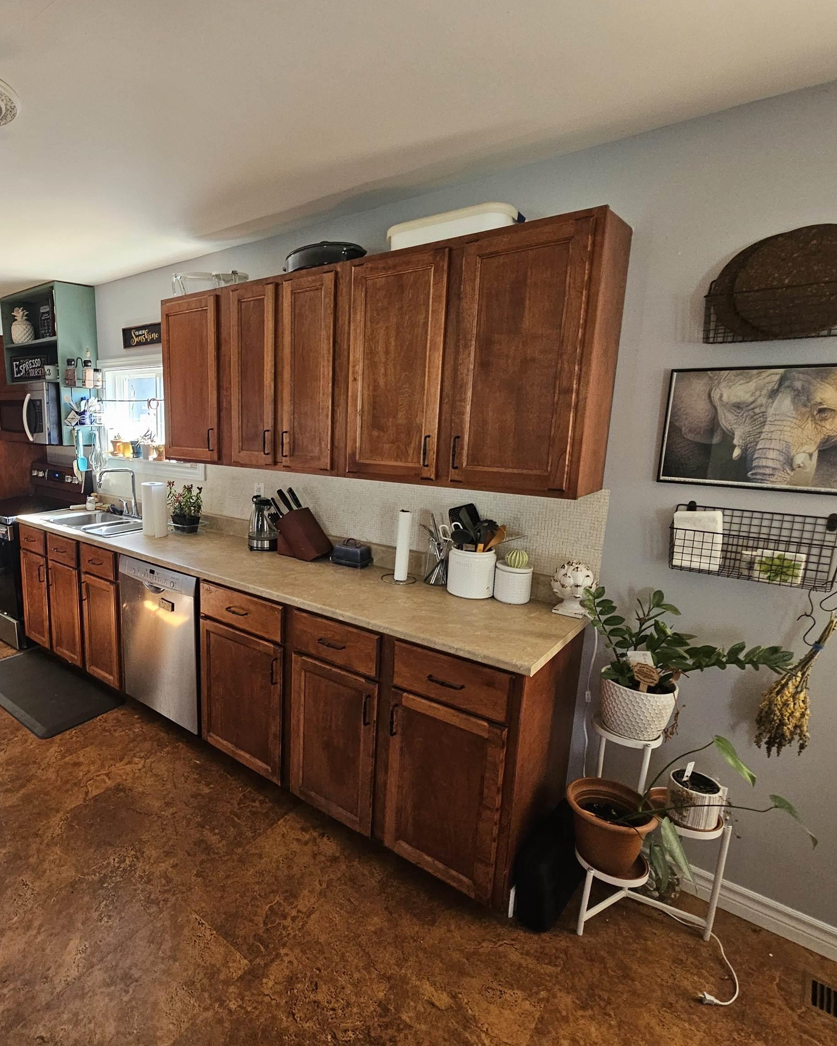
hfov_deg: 73.5
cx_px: 249
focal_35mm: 17
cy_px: 521
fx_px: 526
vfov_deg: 89.6
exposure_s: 1/100
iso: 320
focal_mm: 2.2
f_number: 2.2
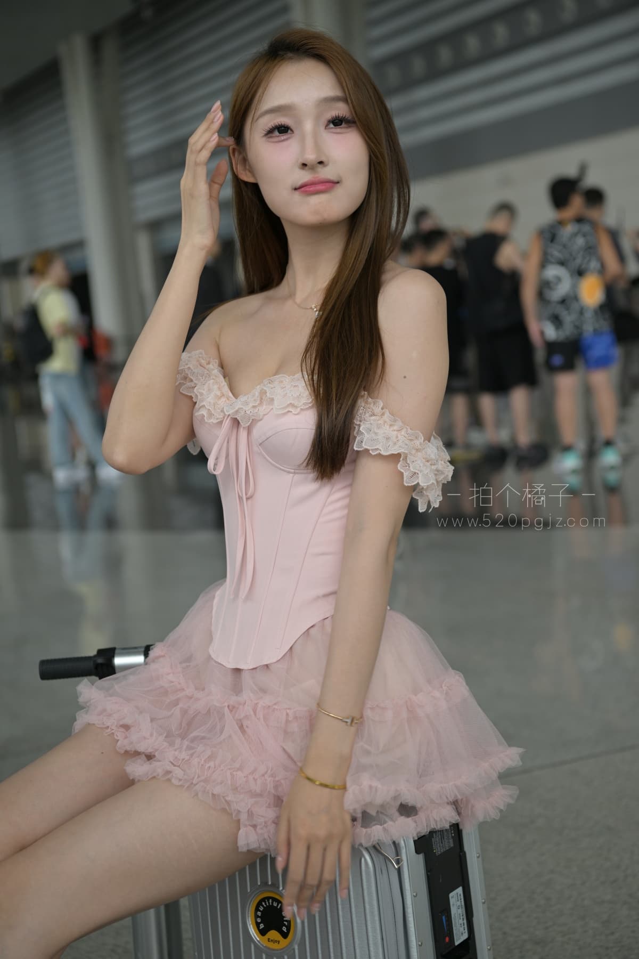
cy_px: 480
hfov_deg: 20.9
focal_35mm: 65
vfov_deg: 31.0
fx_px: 1730
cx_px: 320
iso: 320
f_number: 4.5
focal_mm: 65
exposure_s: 1/400
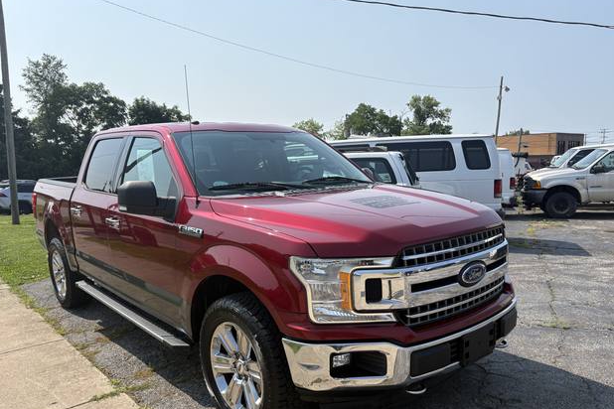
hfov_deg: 65.5
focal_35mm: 28
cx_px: 302
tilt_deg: -5.1
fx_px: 478
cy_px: 228
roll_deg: +0.9
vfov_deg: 46.3
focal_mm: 5.96
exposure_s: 1/4065
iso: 50
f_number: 1.6
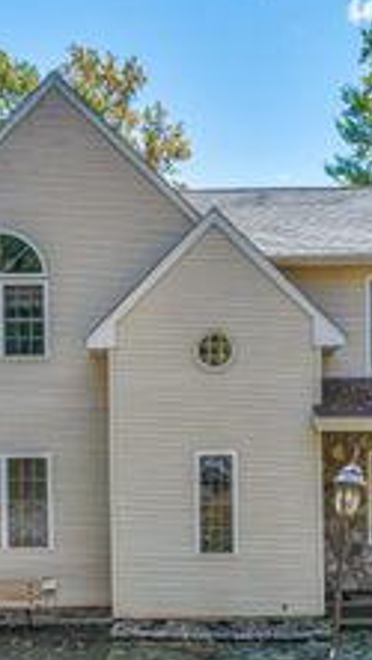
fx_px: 932
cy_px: 477
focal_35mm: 53
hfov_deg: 22.6
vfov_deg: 38.2
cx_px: 164
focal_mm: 22.5
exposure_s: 1/1250
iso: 320
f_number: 7.1
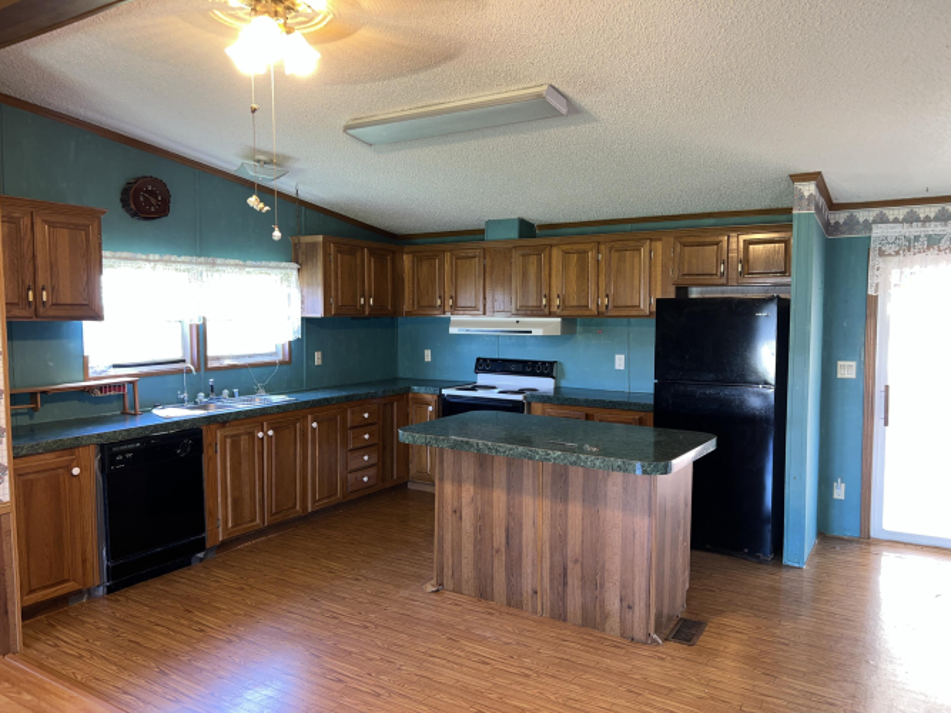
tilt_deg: -4.6
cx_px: 476
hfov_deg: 67.3
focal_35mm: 26
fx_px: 714
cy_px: 356
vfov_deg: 53.0
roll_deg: +0.3
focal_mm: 5.7
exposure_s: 1/17
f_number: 1.5
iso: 40
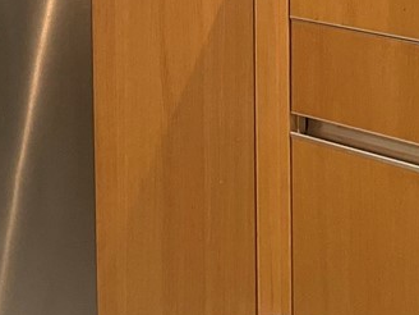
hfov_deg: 13.9
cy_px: -170
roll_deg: +2.0
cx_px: -321
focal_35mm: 127
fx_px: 1537
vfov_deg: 11.2
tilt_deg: -3.3
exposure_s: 1/60
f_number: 1.6
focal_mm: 4.2
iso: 160
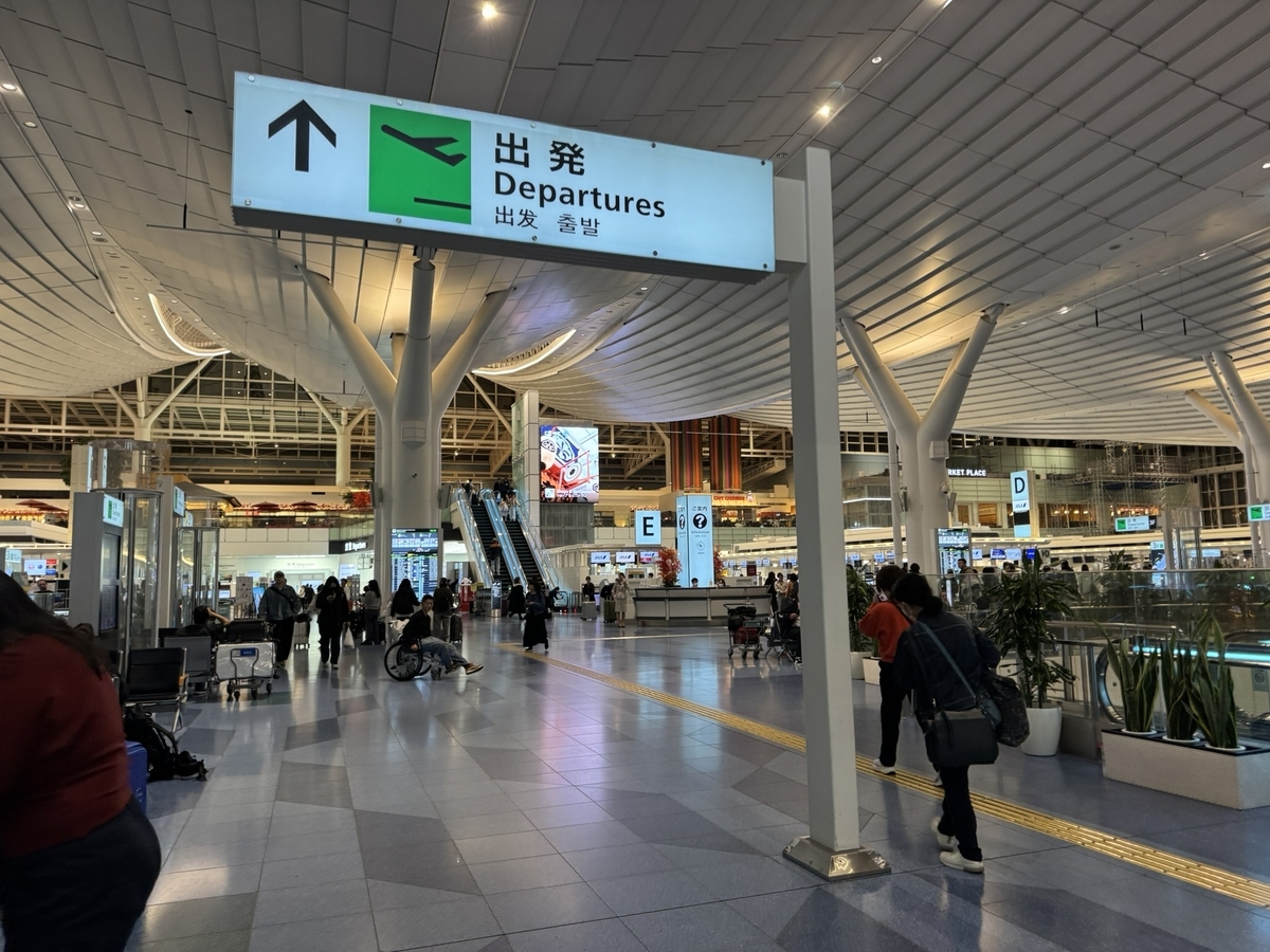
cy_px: 476
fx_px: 881
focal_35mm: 24
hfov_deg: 71.6
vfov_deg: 56.8
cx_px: 635
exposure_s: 1/50
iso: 160
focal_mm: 6.76
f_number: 1.78
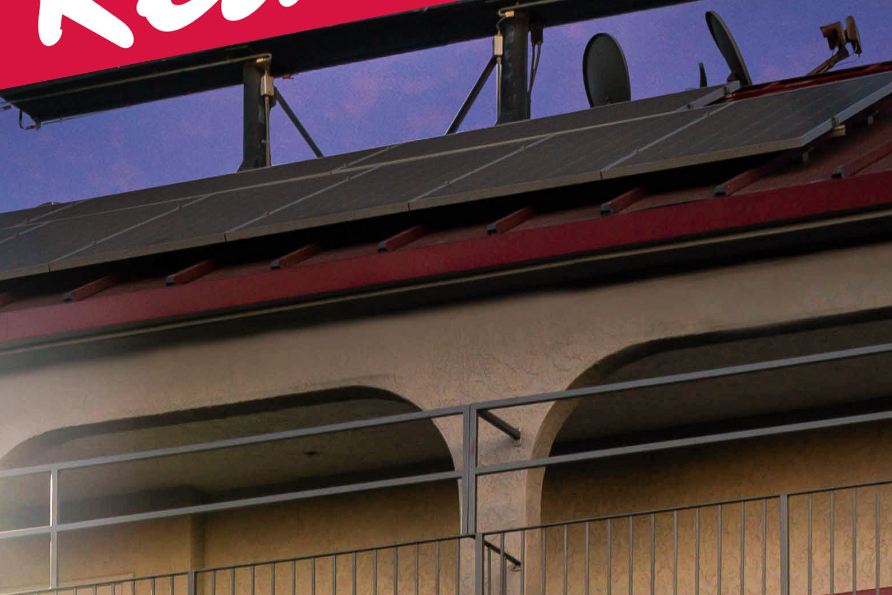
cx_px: 402
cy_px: 1130
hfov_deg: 11.9
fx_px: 4262
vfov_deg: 7.7
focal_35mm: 172
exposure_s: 1/5
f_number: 8
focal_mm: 34
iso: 200
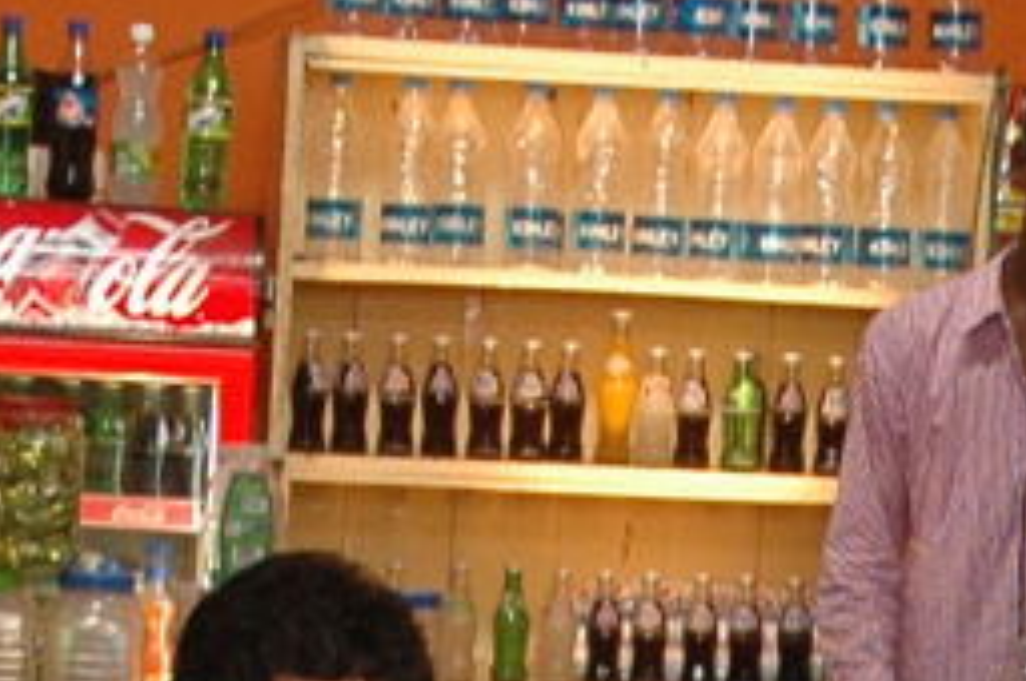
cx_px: 1010
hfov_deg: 12.0
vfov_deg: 7.7
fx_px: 4810
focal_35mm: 169
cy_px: 1386
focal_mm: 18
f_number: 4.8
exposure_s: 1/60
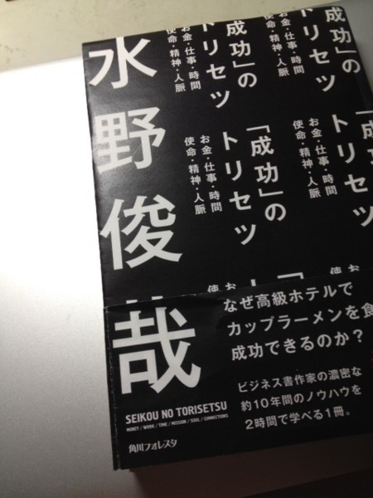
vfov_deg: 52.6
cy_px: 249
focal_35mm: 35
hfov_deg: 40.7
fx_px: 503
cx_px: 186
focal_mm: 4.28
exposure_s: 1/40
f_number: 2.4
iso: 80
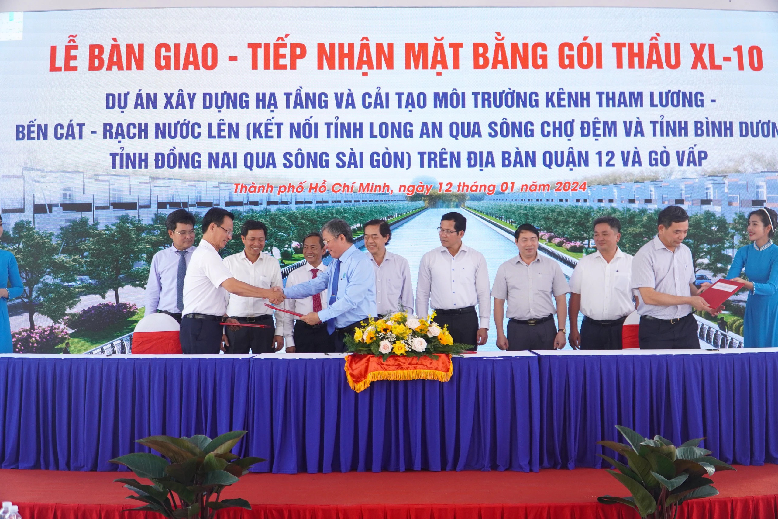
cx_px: 389
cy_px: 260
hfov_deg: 46.4
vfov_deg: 31.9
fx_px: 908
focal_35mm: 42
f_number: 4
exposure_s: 1/400
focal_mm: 28
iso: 640
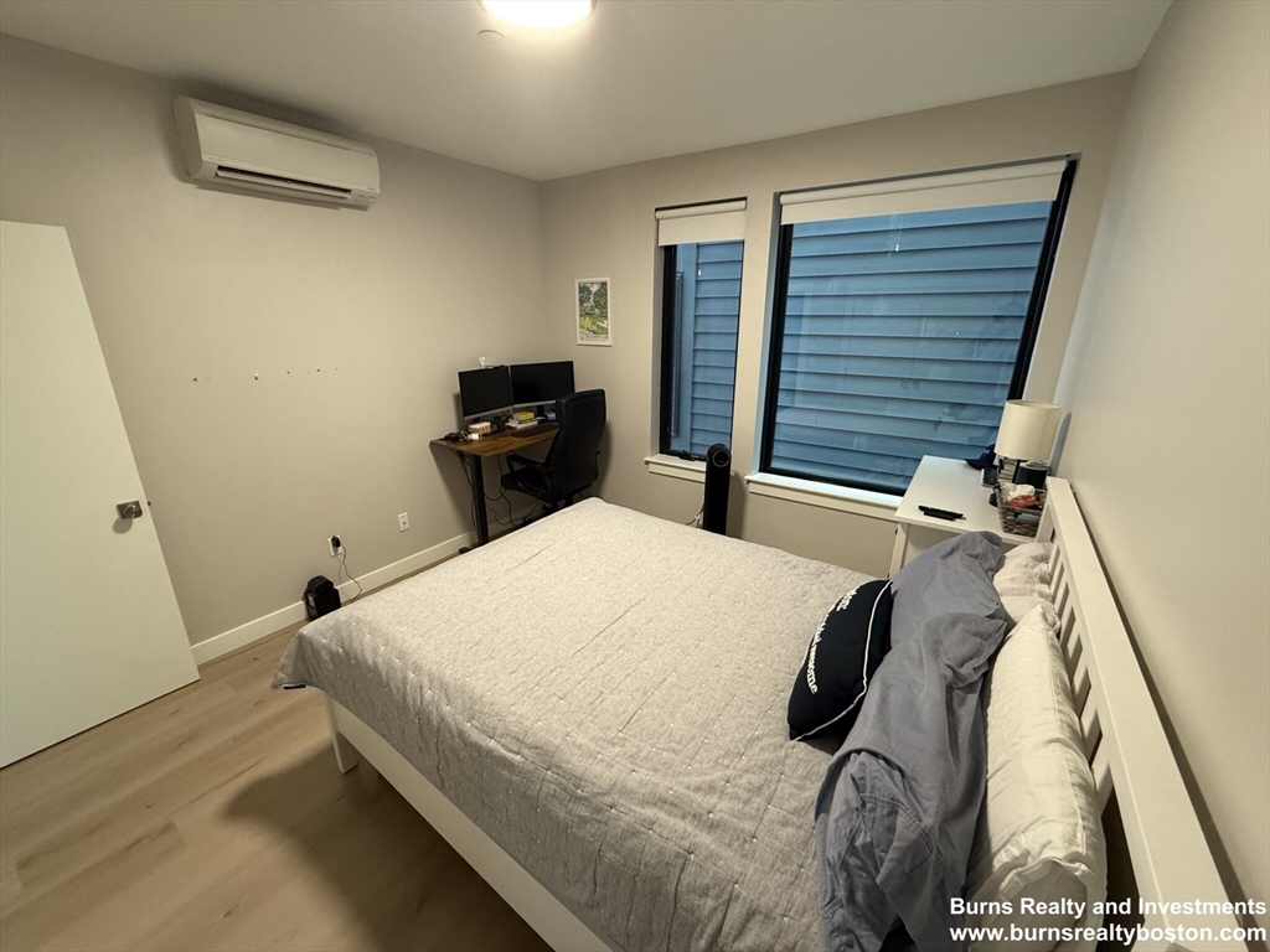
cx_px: 635
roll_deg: -0.1
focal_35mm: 14
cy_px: 476
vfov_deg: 85.7
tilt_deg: -16.3
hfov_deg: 102.1
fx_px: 514
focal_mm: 2.22
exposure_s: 1/60
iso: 400
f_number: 2.2
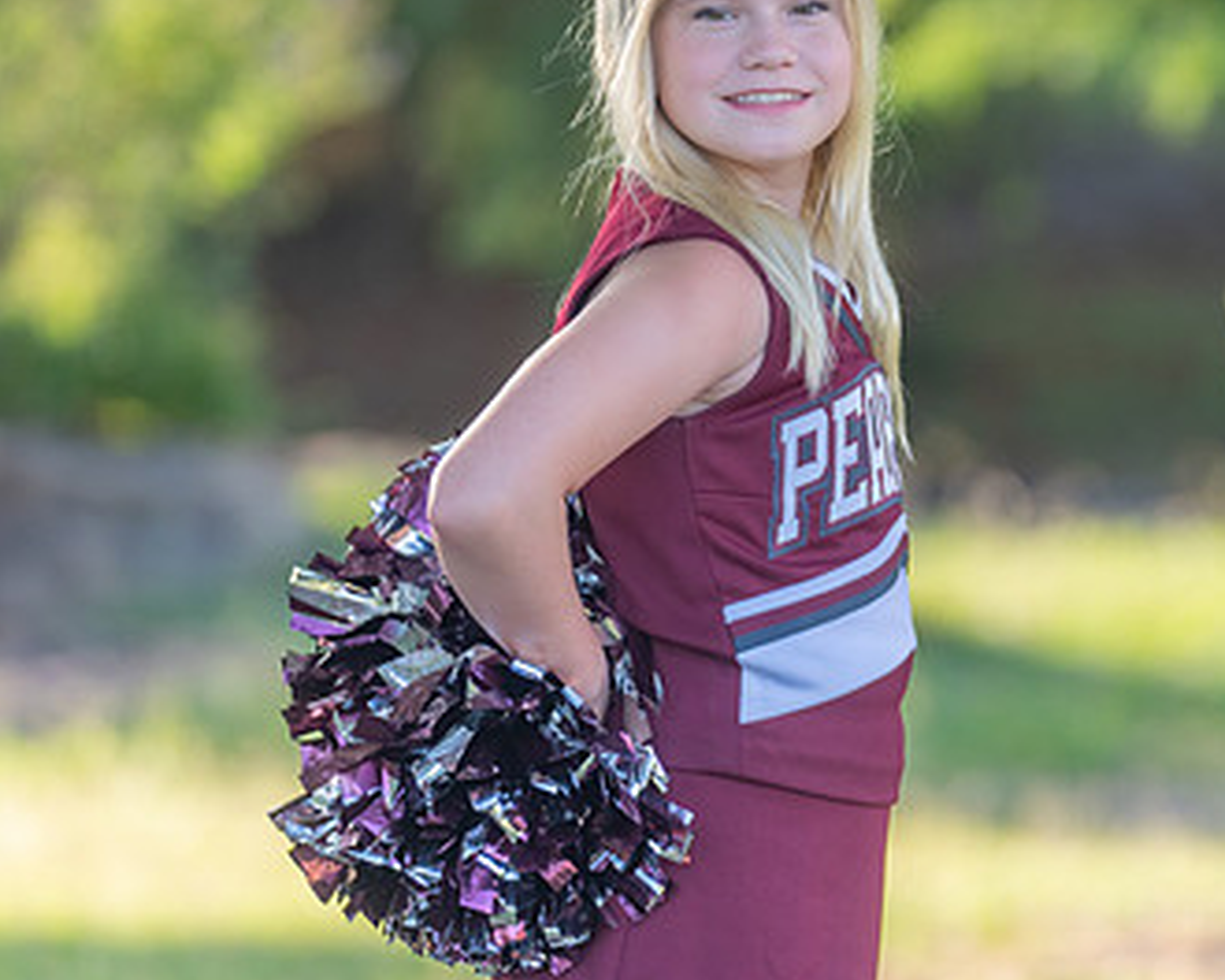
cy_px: 395
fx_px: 9861
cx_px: 767
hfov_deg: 7.1
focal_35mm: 272
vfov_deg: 5.7
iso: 160
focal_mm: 138
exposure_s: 1/320
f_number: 2.8
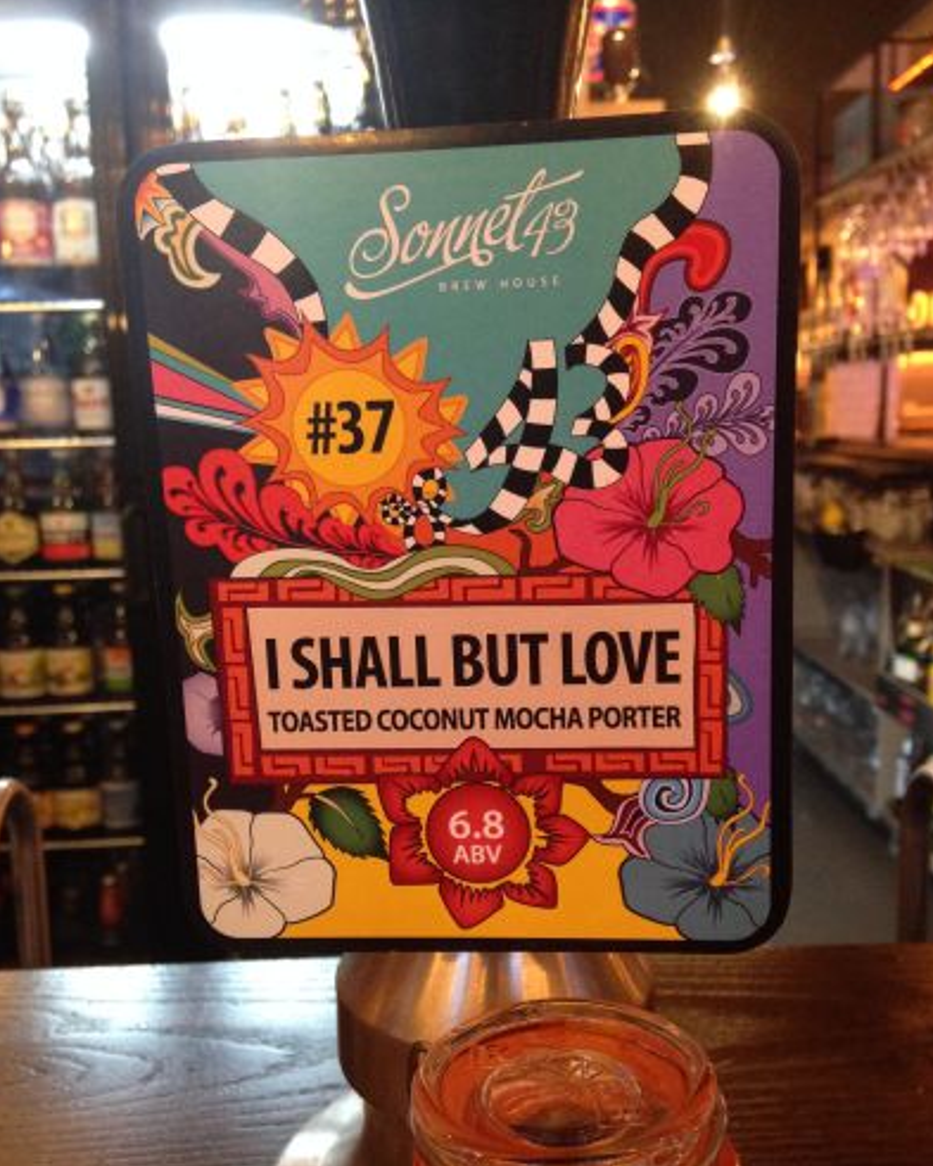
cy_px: 626
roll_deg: +2.1
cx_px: 470
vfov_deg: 51.5
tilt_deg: -10.2
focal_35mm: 35
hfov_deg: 42.2
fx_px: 1208
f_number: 2.4
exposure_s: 1/20
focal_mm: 4.12
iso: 320
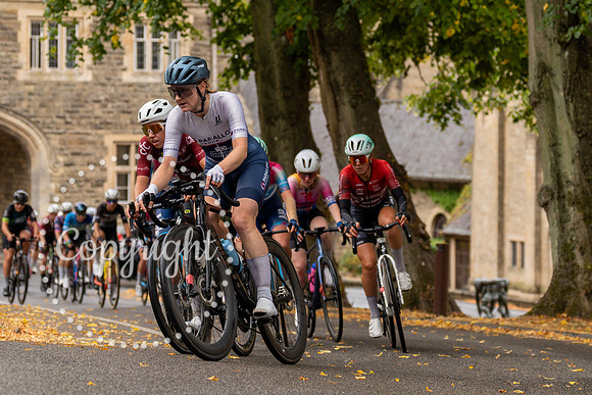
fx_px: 2088
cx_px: 276
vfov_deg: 10.8
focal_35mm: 127
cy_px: 147
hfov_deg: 16.1
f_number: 2.8
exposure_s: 1/800
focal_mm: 70
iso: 640
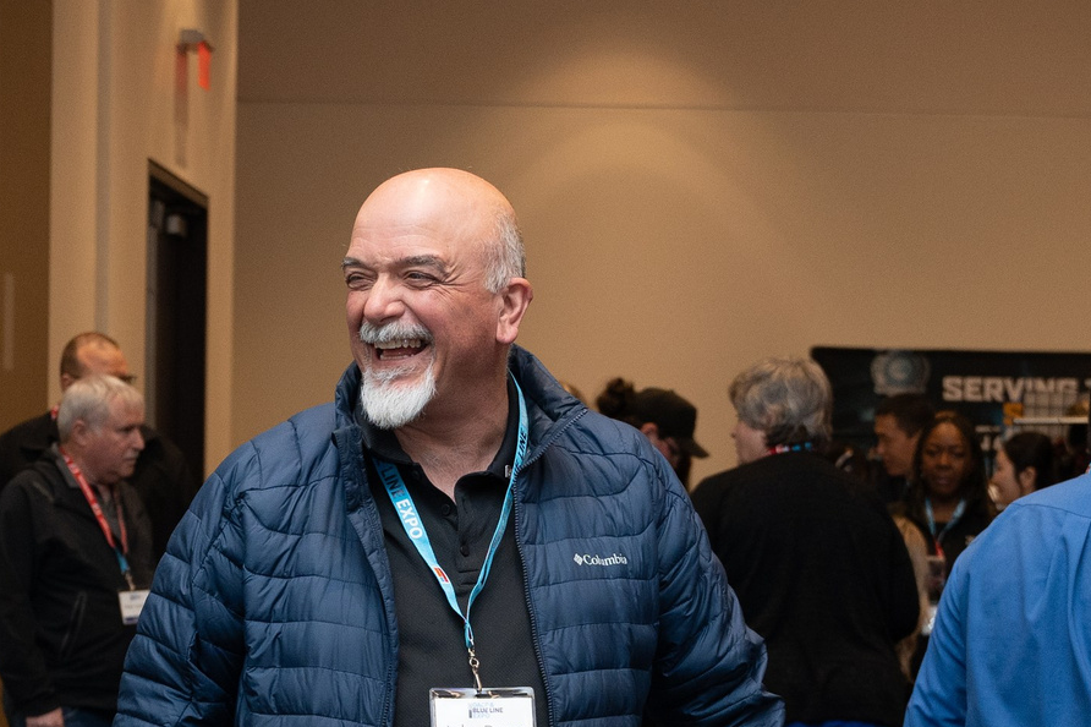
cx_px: 518
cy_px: 851
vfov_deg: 13.0
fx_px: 3120
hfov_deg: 19.8
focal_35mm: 103
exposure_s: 1/200
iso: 1000
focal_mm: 29.5
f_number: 2.8
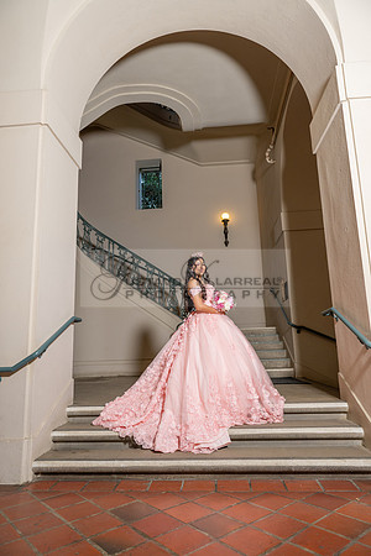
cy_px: 278
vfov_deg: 73.7
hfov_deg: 53.1
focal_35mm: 24
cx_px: 186
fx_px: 371
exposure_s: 1/160
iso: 320
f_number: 4.5
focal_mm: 24
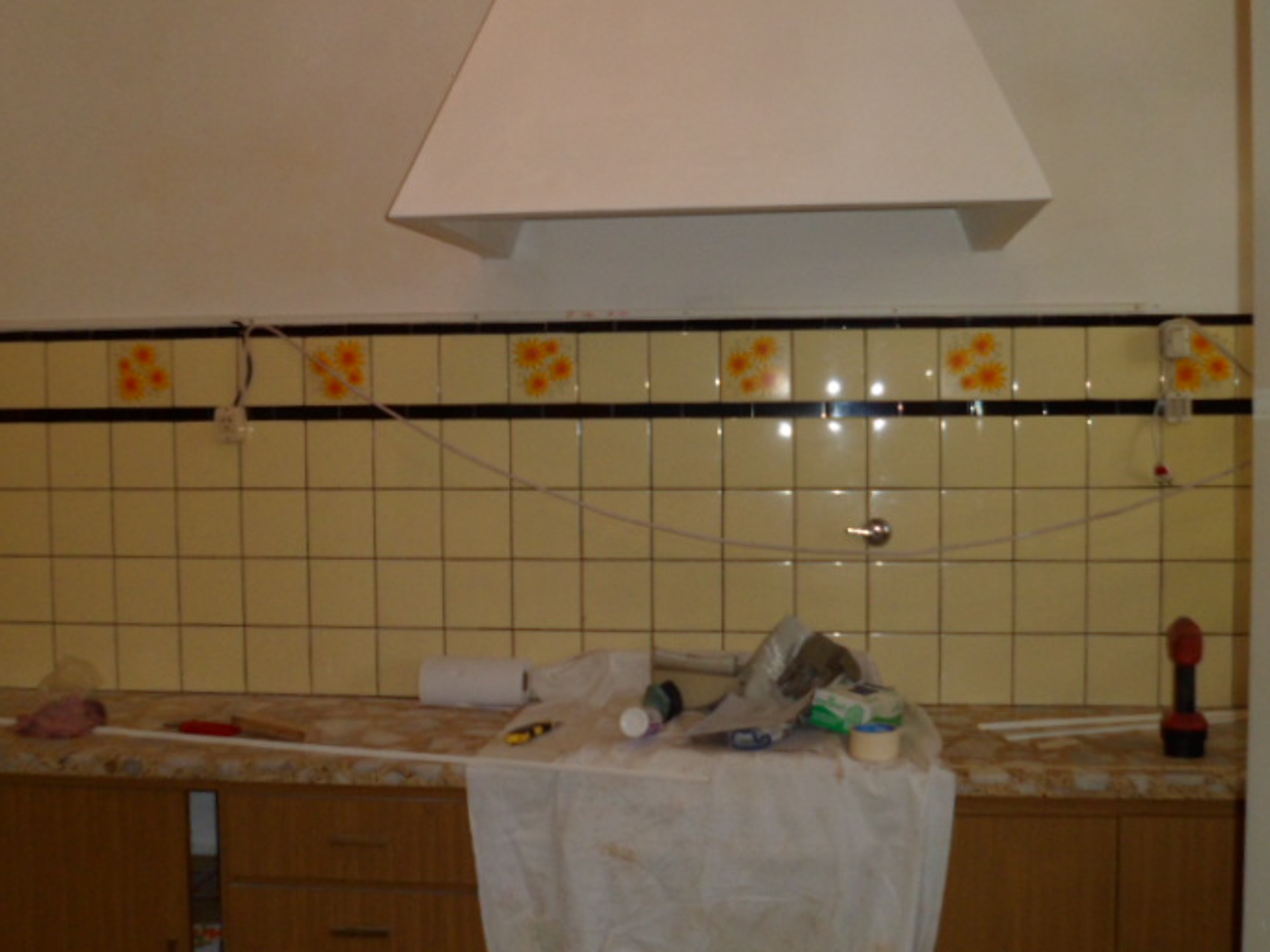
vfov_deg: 36.8
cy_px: 470
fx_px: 1431
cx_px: 668
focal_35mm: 39
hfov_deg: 47.9
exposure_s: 1/45
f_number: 3.3
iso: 100
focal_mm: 4.9
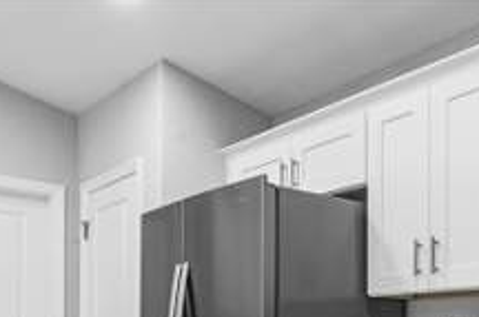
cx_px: 240
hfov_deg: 40.4
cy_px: 349
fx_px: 651
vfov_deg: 25.4
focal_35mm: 49
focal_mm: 22
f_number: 10
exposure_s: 1/2
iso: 320
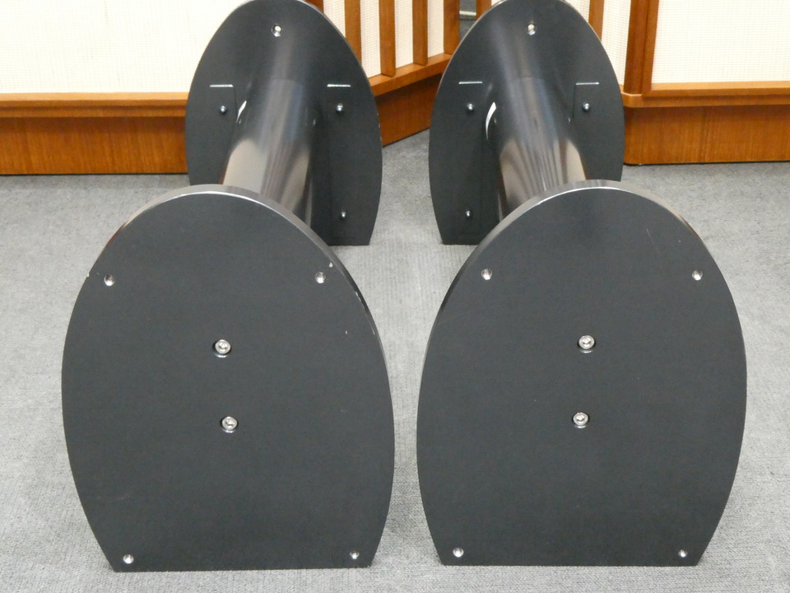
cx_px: 395
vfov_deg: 29.1
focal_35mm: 50
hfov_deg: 38.2
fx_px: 1141
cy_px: 296
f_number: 6.3
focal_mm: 9
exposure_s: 1/8
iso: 1600
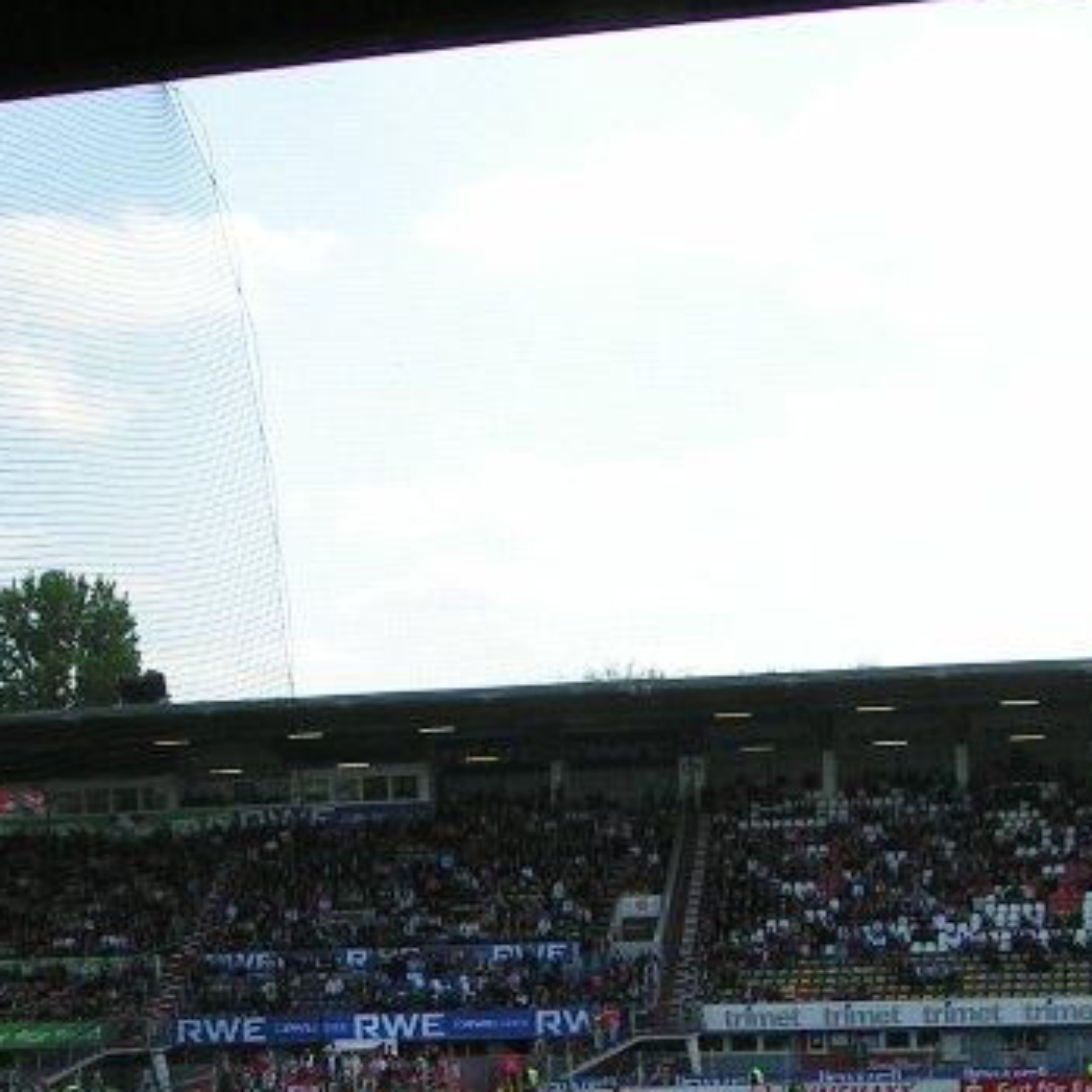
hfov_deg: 22.2
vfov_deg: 22.1
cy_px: 901
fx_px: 2748
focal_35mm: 77
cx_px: 235
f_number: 5.6
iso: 50
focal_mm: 5.8
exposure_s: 1/250
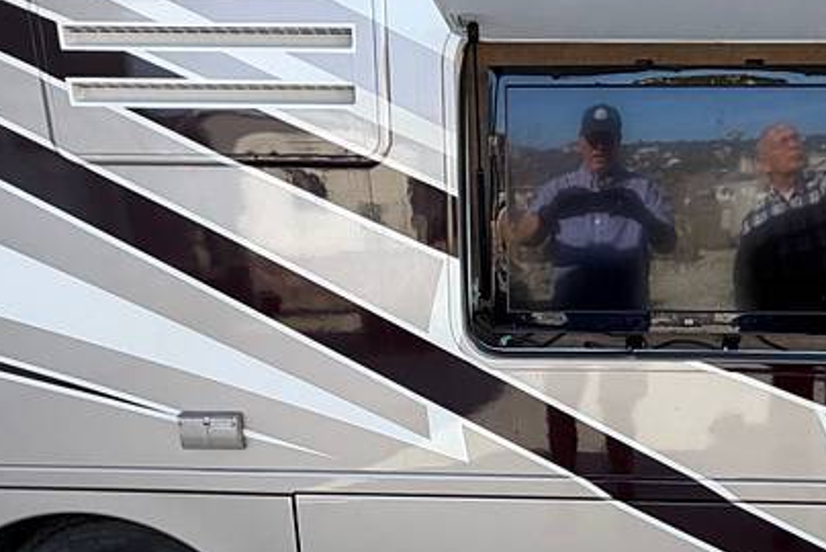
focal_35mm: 36
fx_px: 827
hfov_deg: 52.1
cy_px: 480
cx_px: 552
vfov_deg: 35.1
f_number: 2.2
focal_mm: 2.22
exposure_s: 1/427
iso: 64
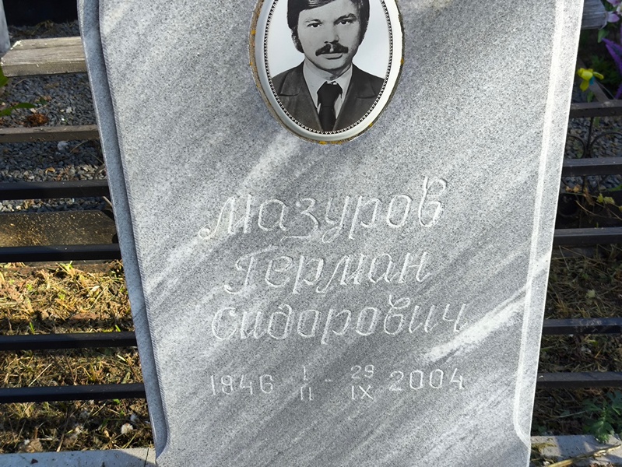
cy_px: 234
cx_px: 311
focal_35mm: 50
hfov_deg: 38.2
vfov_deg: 29.1
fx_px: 899
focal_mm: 4.71
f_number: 1.7
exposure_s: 1/450
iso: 50
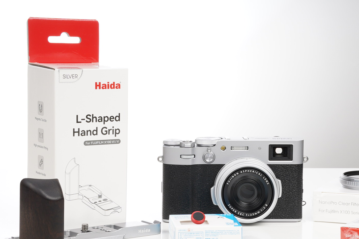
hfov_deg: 17.2
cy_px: 146
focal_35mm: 119
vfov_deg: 11.5
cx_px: 242
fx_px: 1187
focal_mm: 56
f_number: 16
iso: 200
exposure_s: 1/250
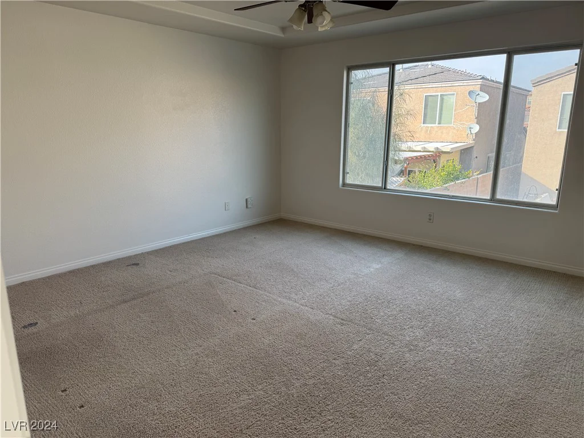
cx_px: 292
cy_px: 219
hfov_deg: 71.6
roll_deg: -0.3
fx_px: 405
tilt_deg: -13.4
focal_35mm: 24
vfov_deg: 56.8
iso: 80
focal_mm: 6.76
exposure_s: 1/334
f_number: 1.78
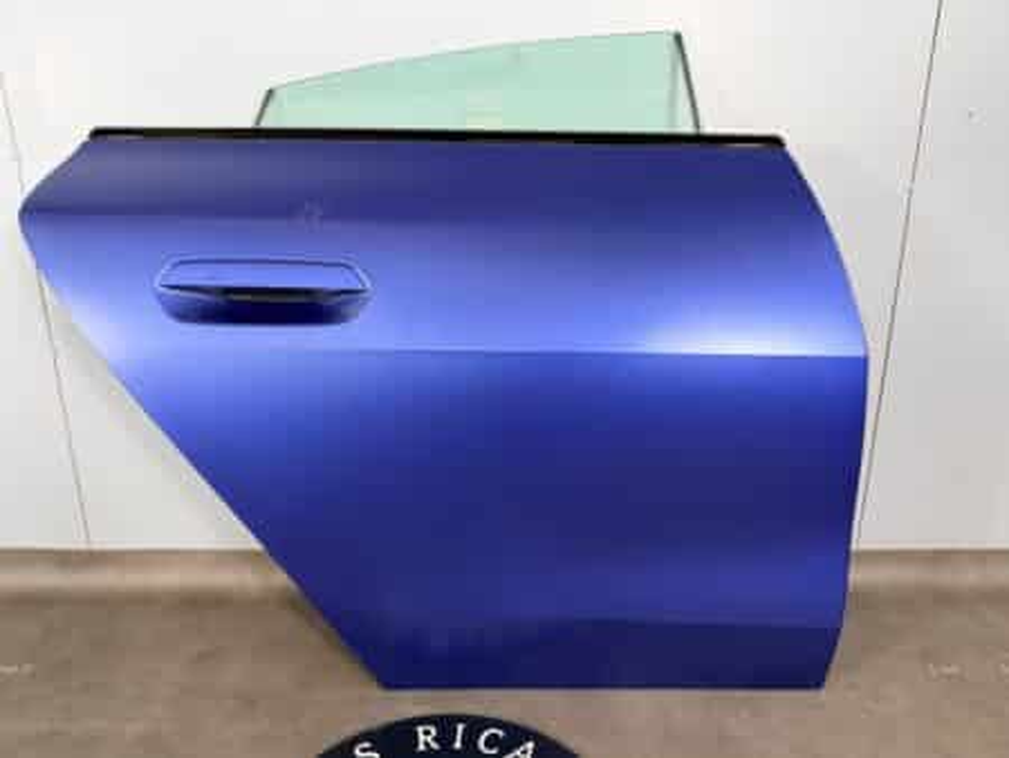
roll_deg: +0.2
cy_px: 379
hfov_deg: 71.6
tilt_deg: -16.7
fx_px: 700
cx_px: 504
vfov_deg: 56.9
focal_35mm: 24
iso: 160
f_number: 1.78
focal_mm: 6.76
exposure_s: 1/121
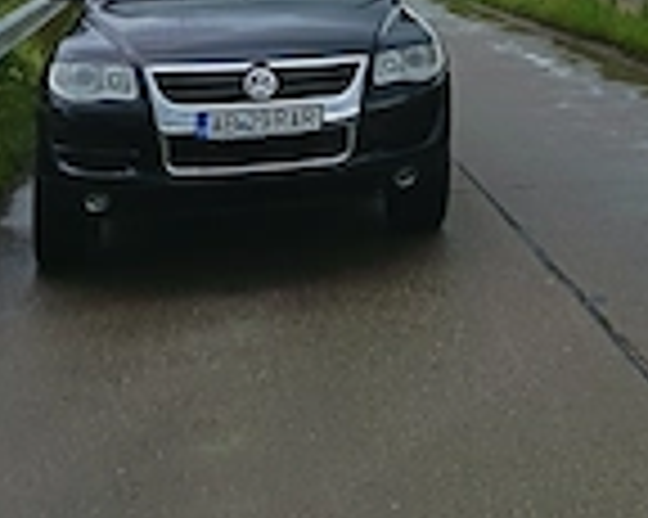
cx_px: 616
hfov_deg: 27.8
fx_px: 1246
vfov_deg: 20.6
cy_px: -221
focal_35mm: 65
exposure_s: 1/360
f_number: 1.75
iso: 100
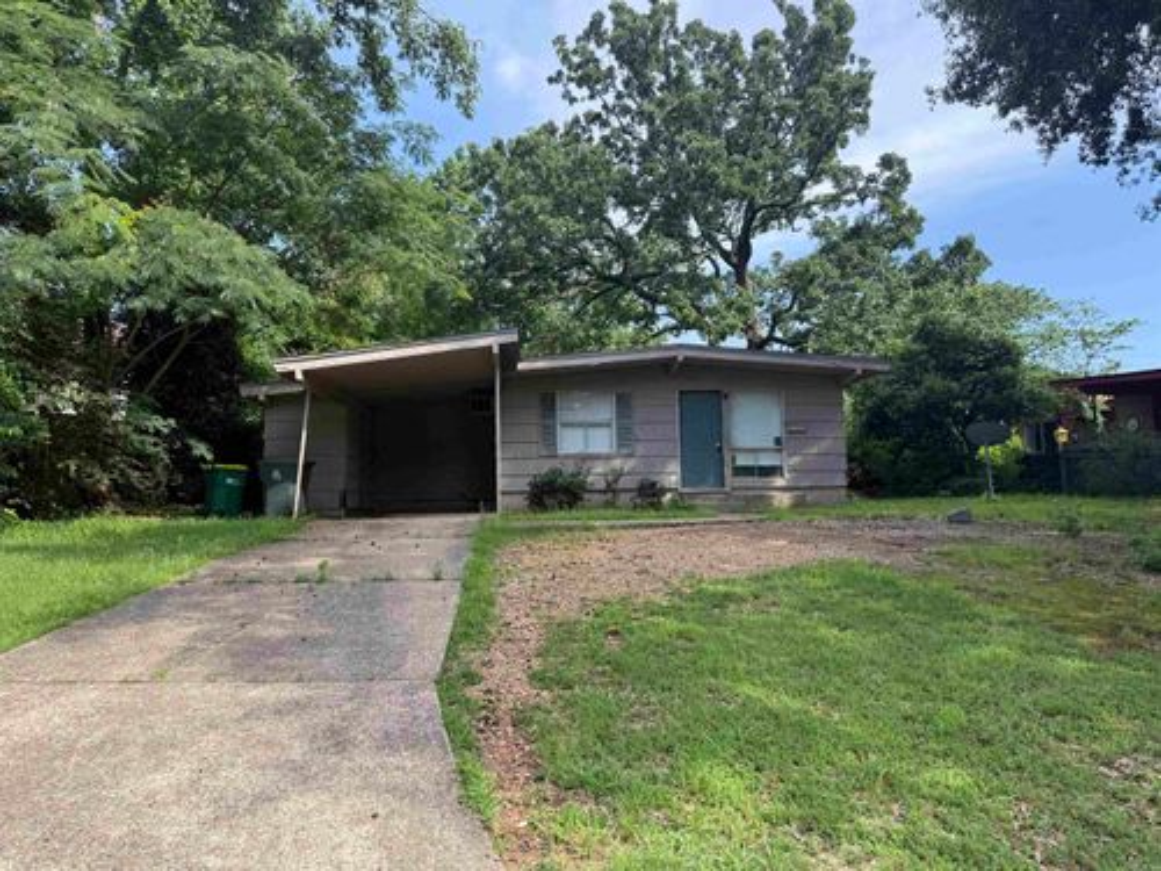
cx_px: 580
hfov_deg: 71.6
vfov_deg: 56.8
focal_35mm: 24
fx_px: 805
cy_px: 436
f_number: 1.78
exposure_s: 1/1139
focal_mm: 6.76
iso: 100
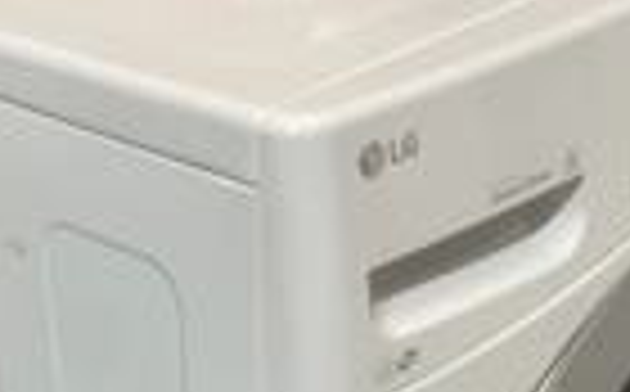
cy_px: 455
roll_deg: +5.6
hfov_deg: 25.4
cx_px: 68
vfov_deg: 15.9
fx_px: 1354
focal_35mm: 79
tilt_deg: -31.4
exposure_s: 1/120
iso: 125
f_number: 1.6
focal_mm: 5.1
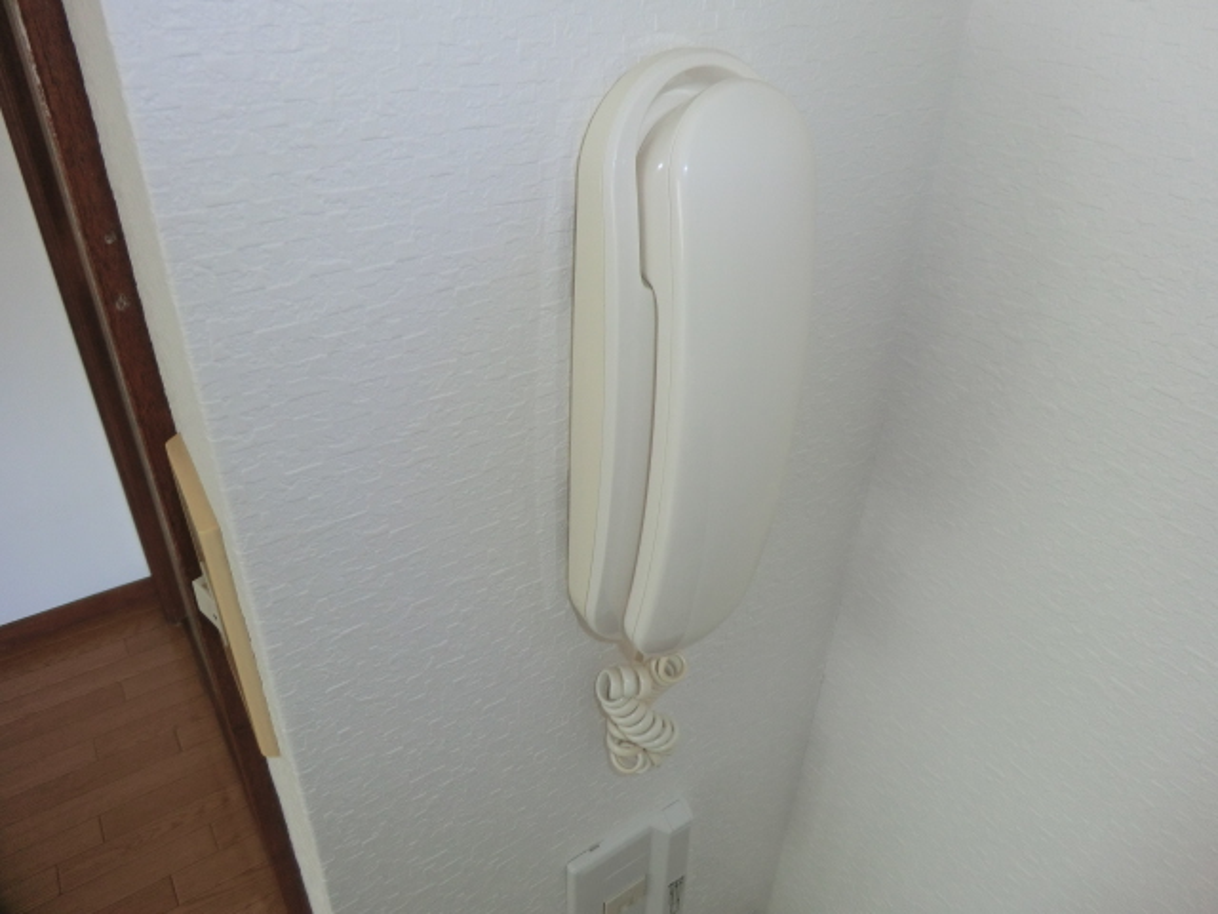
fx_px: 844
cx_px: 609
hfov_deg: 71.6
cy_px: 457
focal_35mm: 24
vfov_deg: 56.8
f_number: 3.2
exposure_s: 1/60
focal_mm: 4.3
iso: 125
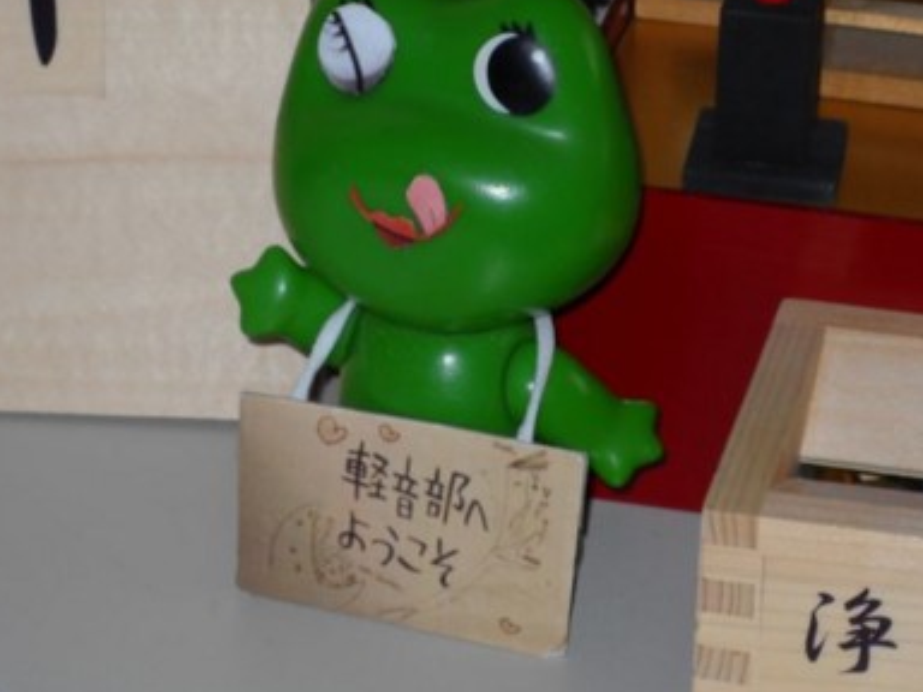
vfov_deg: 8.7
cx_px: 435
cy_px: 336
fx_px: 4533
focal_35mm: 170
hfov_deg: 11.6
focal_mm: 24.03
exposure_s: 1/60
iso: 64
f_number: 6.7
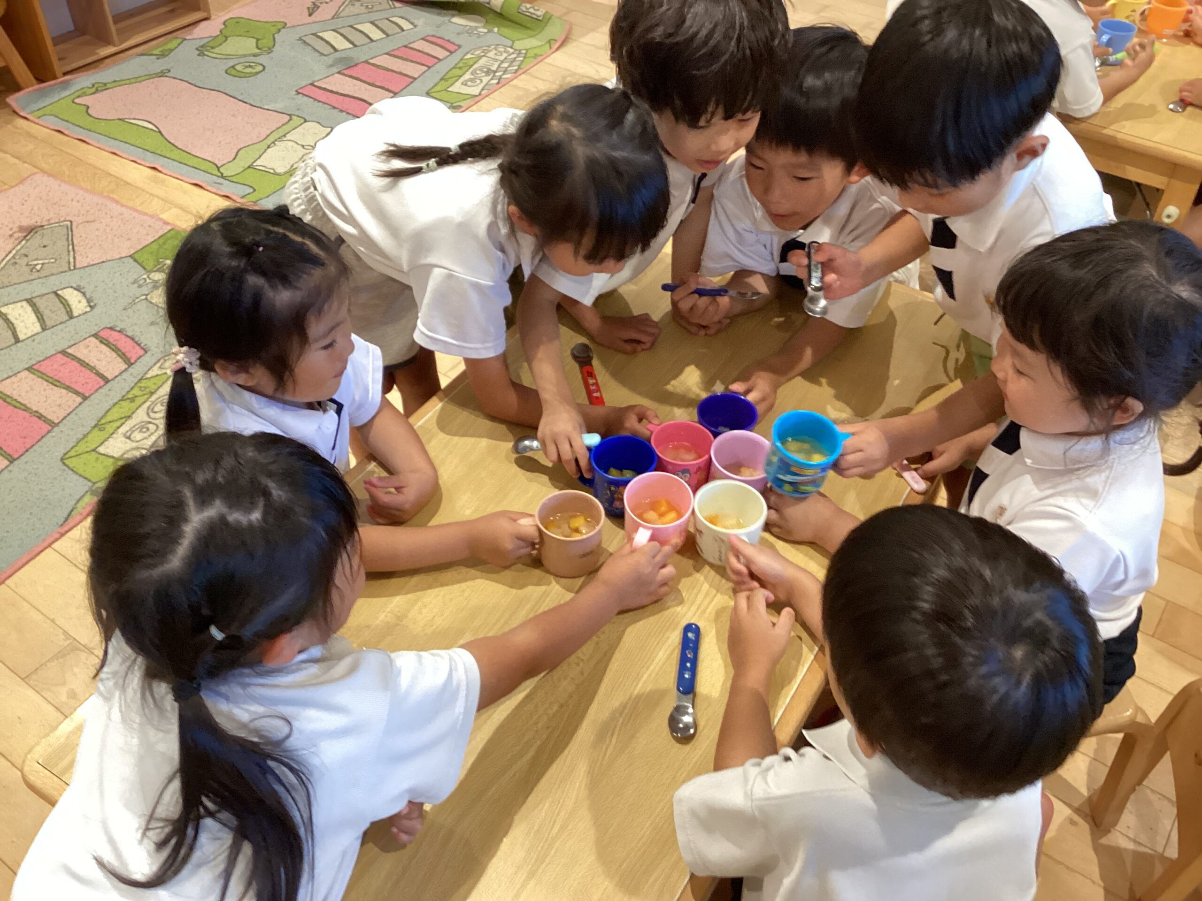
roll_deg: -1.5
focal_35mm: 31
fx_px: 1076
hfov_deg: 58.4
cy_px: 450
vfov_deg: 45.4
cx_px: 601
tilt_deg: -43.9
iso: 200
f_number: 2.4
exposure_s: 1/60
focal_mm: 3.3
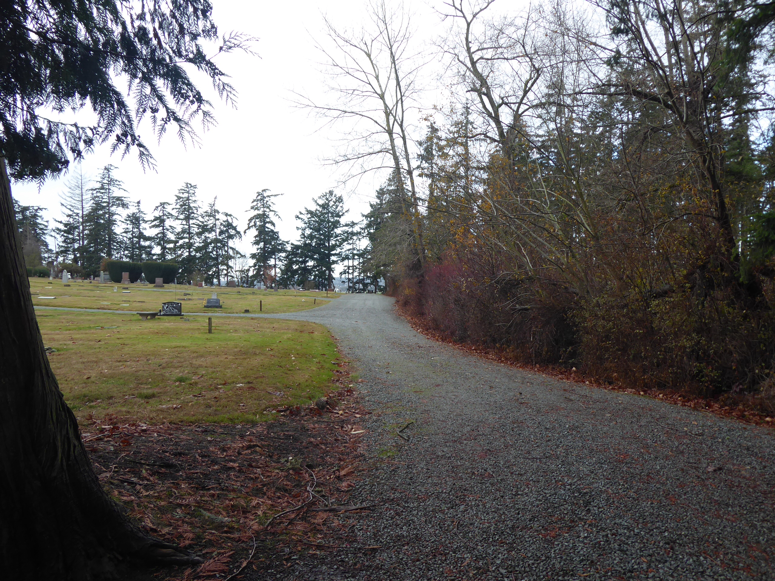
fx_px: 560
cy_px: 290
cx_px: 388
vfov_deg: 54.9
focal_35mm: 25
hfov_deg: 69.4
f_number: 3.3
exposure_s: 1/80
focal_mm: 4.3
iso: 80
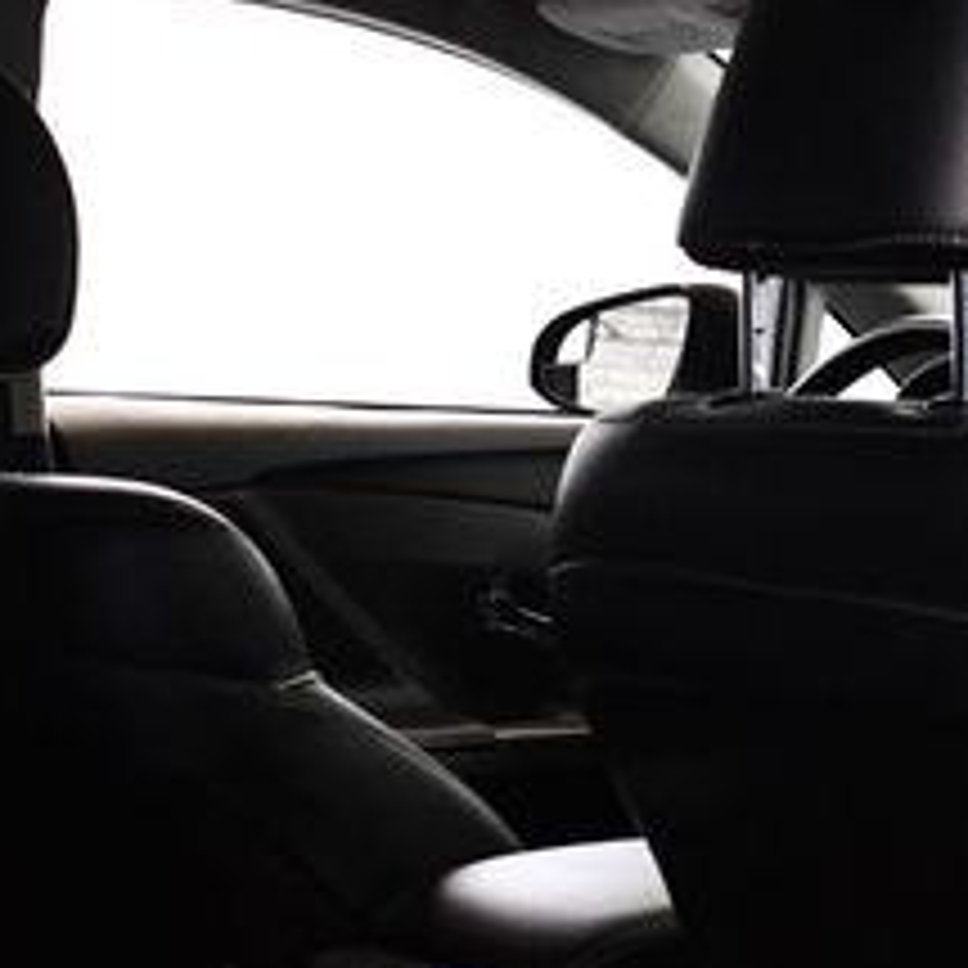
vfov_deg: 20.1
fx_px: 2721
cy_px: 590
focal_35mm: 86
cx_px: 531
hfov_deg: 20.2
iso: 2800
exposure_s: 1/125
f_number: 3.8
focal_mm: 23
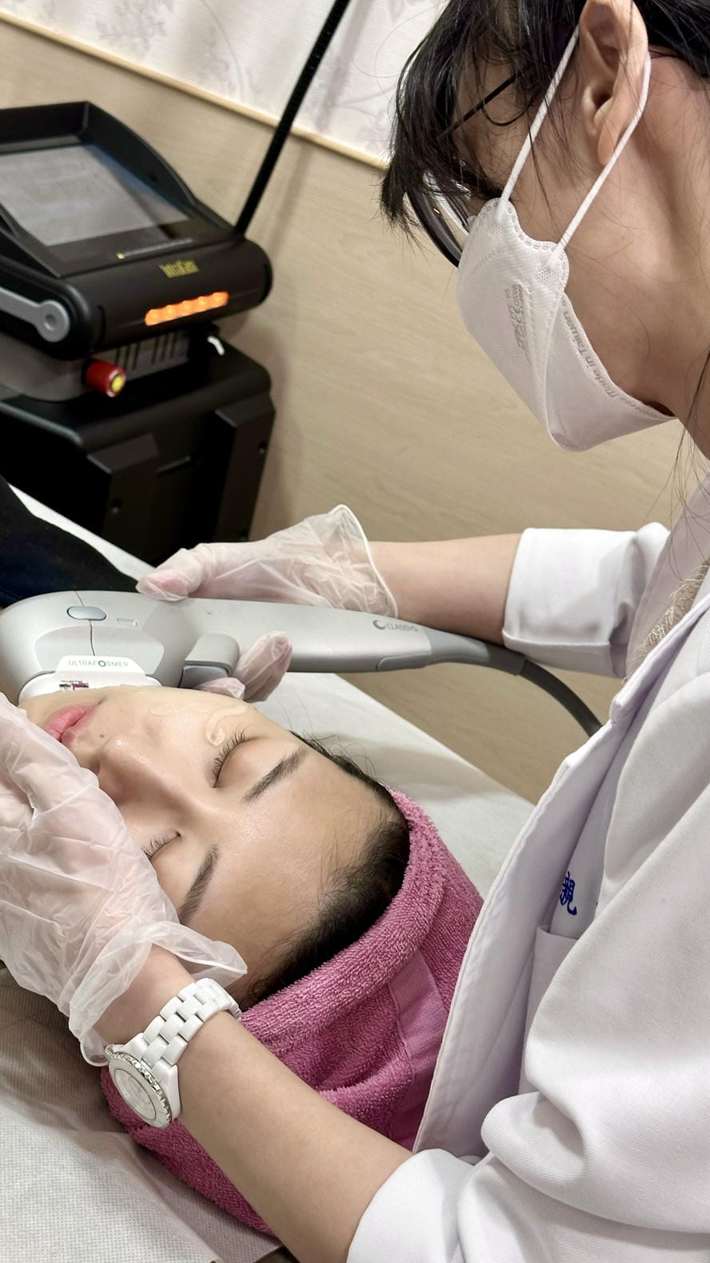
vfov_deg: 39.2
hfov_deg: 22.6
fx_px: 1774
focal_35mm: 53
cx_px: 326
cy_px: 635
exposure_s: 1/60
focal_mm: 6.86
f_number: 1.78
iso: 100
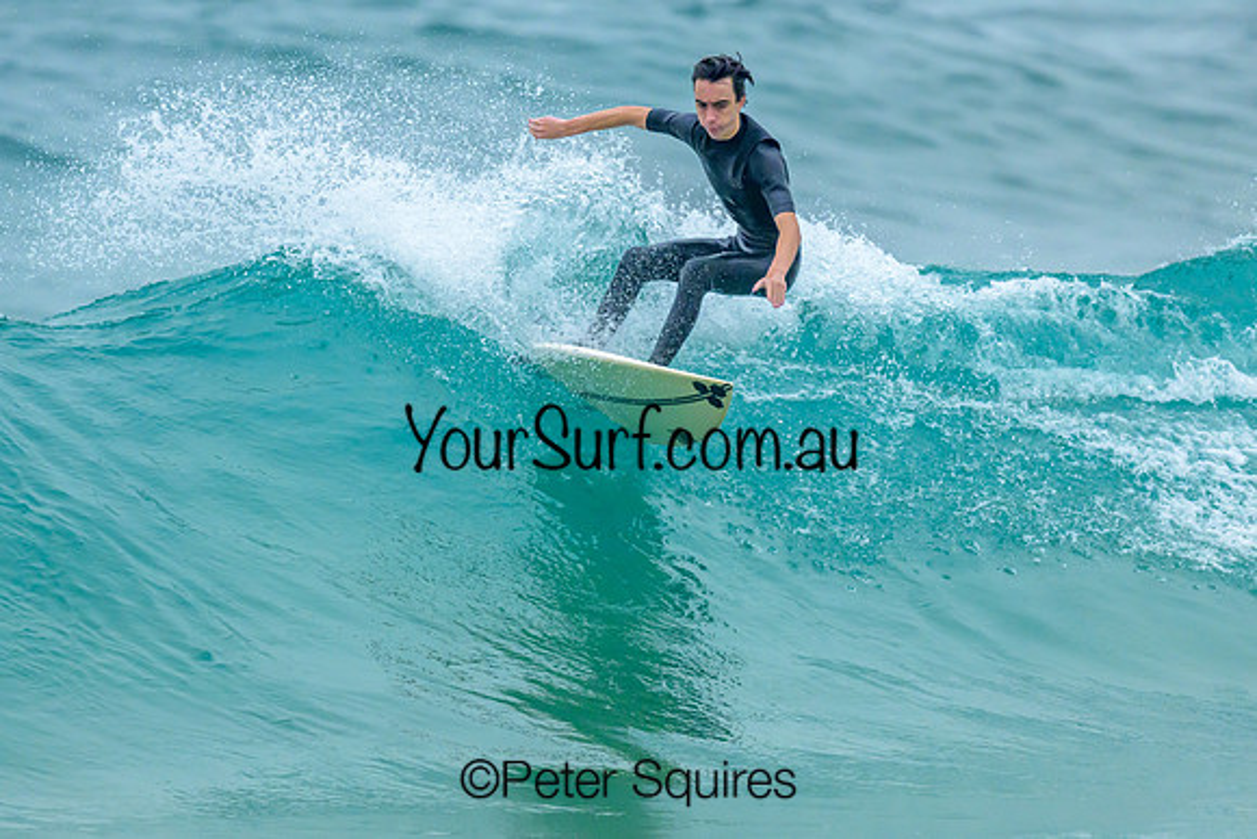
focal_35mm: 1033
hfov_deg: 2.0
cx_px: 572
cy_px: 363
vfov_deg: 1.3
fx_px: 36090
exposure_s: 1/2000
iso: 1800
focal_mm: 800
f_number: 6.3
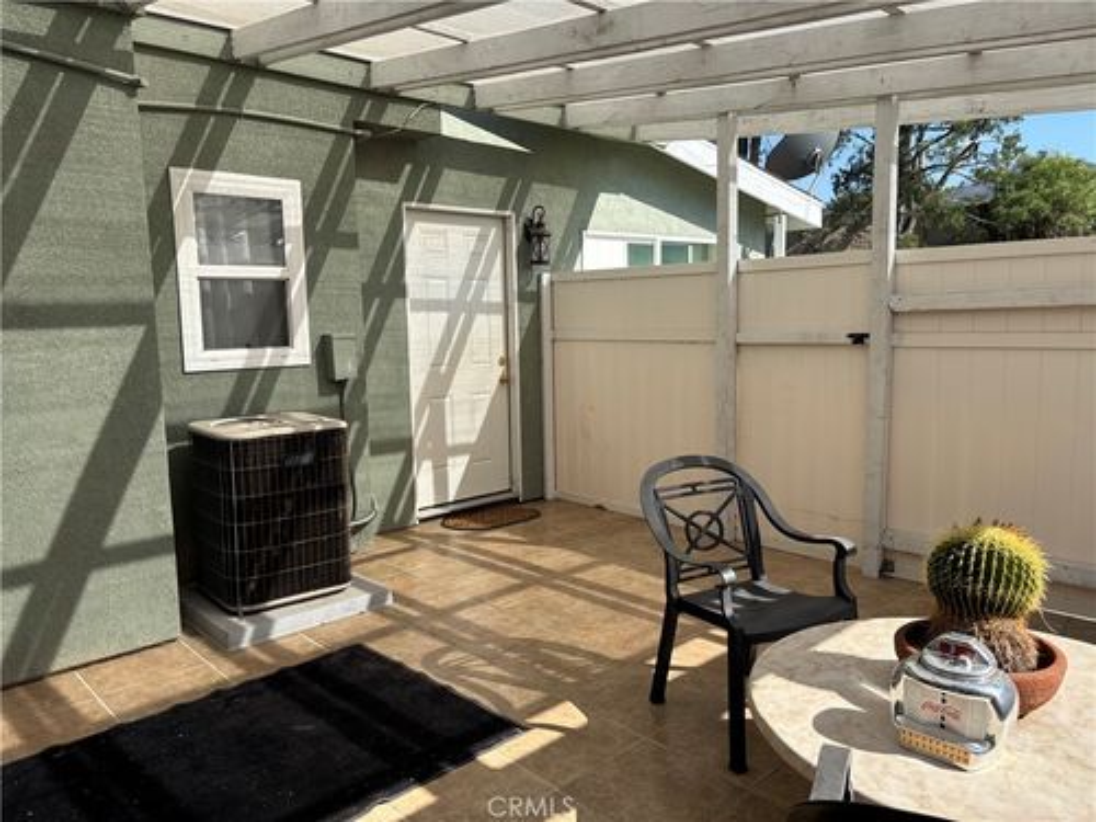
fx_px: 823
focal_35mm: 26
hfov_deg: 67.3
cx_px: 548
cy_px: 411
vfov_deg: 53.1
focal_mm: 5.96
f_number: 1.6
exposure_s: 1/1845
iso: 50
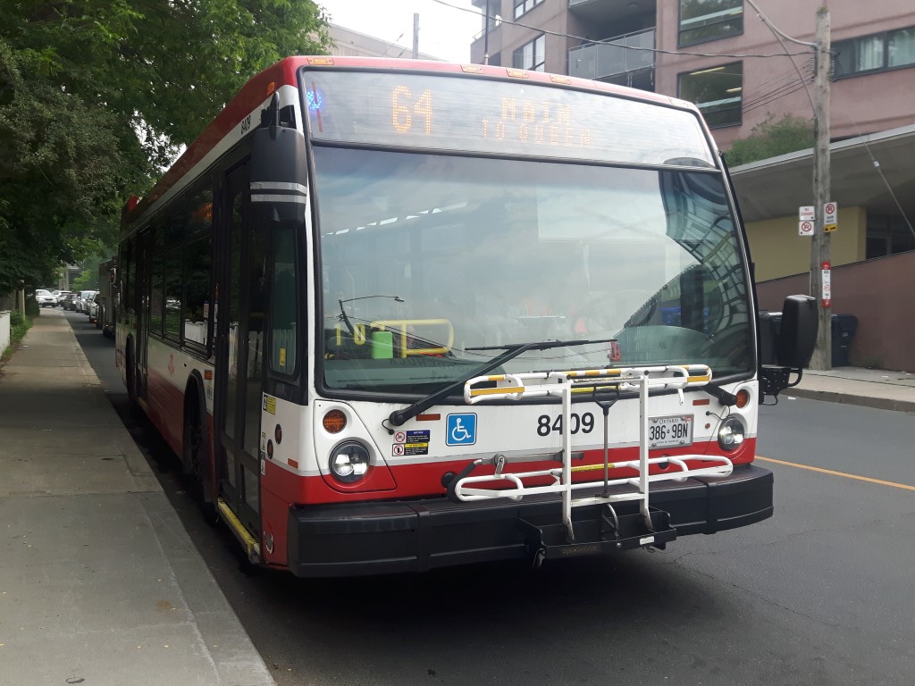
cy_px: 343
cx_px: 458
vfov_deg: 45.4
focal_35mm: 31
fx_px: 819
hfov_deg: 58.4
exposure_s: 1/303
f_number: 1.9
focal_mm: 3.7
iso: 40
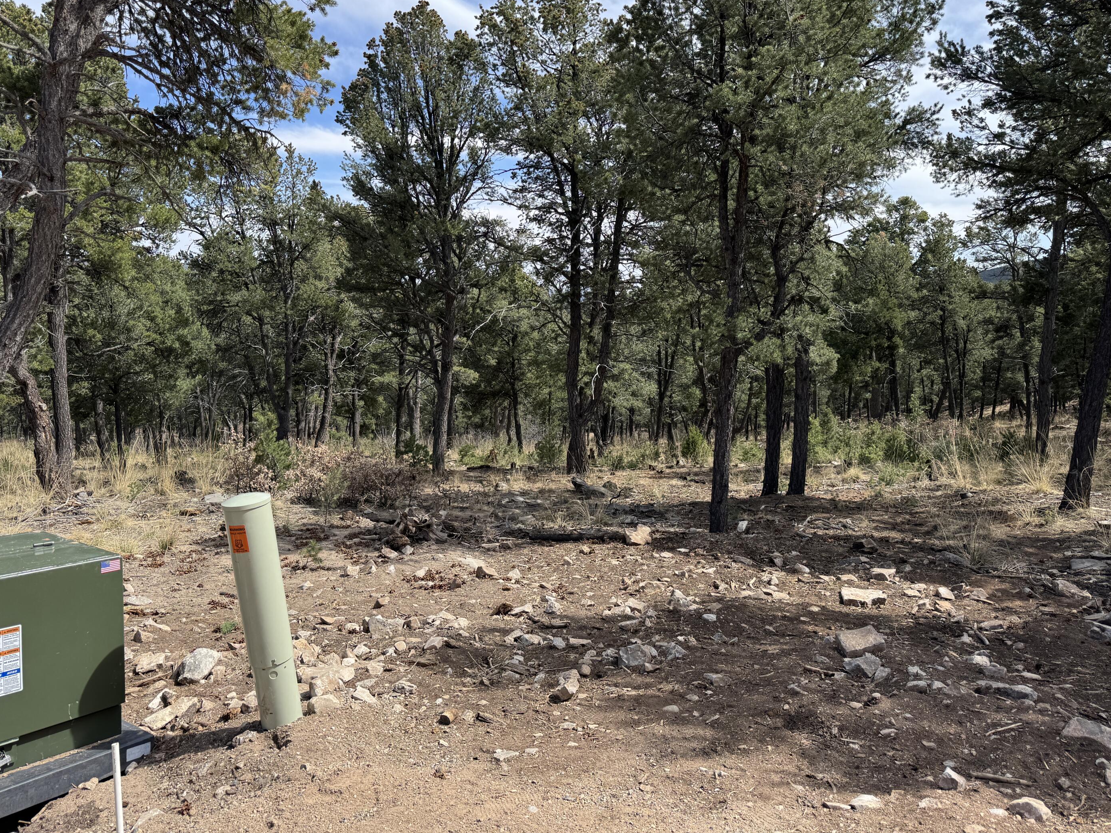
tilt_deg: -5.3
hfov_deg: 67.3
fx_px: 835
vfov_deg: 53.0
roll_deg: -0.1
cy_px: 389
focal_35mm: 26
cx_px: 536
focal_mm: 6.76
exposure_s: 1/1637
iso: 80
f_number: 1.78
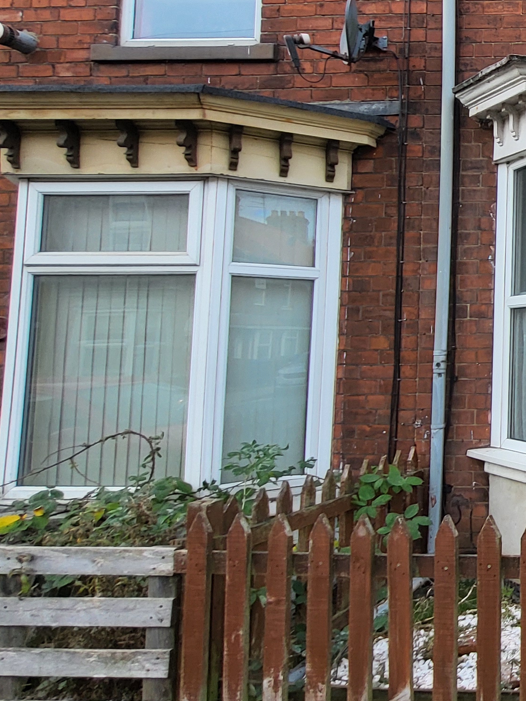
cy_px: 294
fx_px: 709
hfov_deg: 28.2
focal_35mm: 35
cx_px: 774
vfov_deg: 52.4
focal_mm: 1.74
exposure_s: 1/215
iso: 32
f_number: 2.2
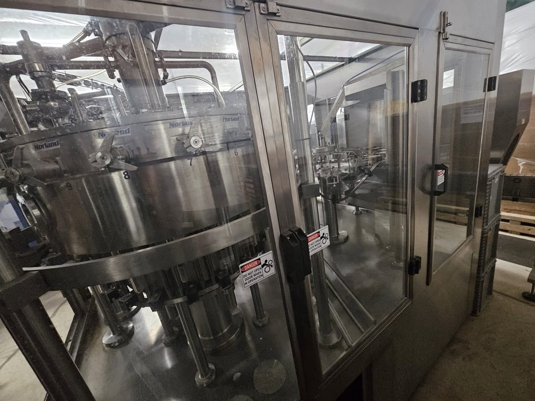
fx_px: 201
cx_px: 268
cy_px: 200
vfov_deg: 89.9
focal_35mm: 13
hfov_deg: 106.2
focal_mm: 2.2
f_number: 2.2
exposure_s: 1/24
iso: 1000
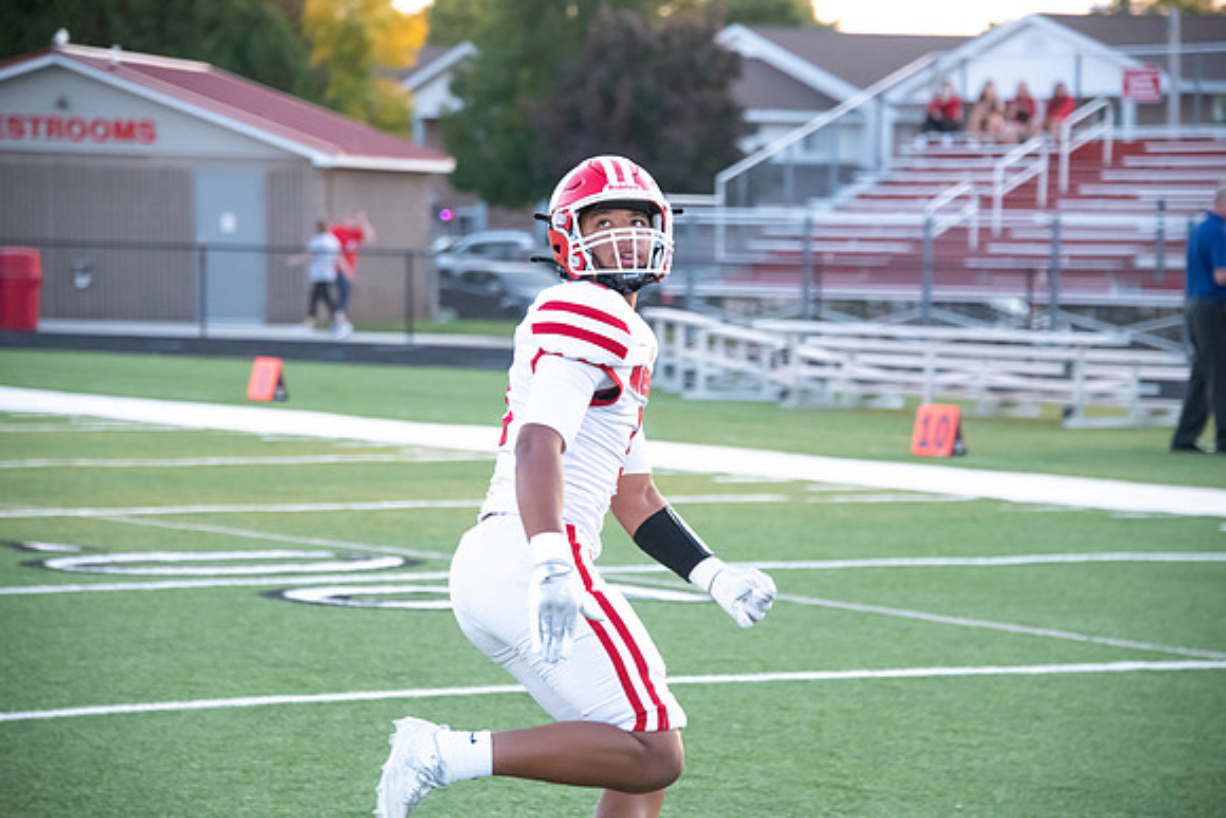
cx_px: 613
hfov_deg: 13.7
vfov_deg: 9.2
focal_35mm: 150
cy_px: 409
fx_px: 5109
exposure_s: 1/800
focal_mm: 150
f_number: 5.6
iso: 4000
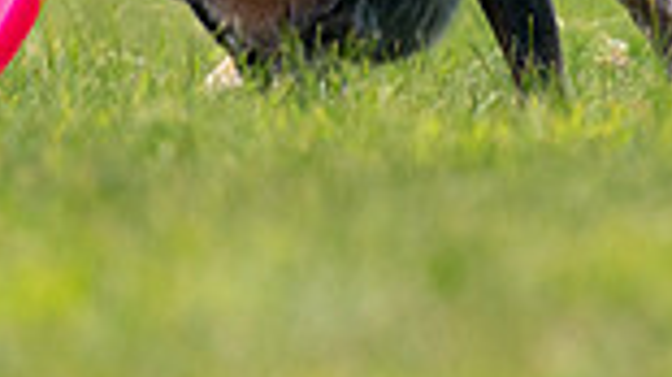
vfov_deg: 0.5
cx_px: 412
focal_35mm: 2260
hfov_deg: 1.0
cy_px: -336
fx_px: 40250
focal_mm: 576
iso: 1600
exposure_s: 1/4000
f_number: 6.3
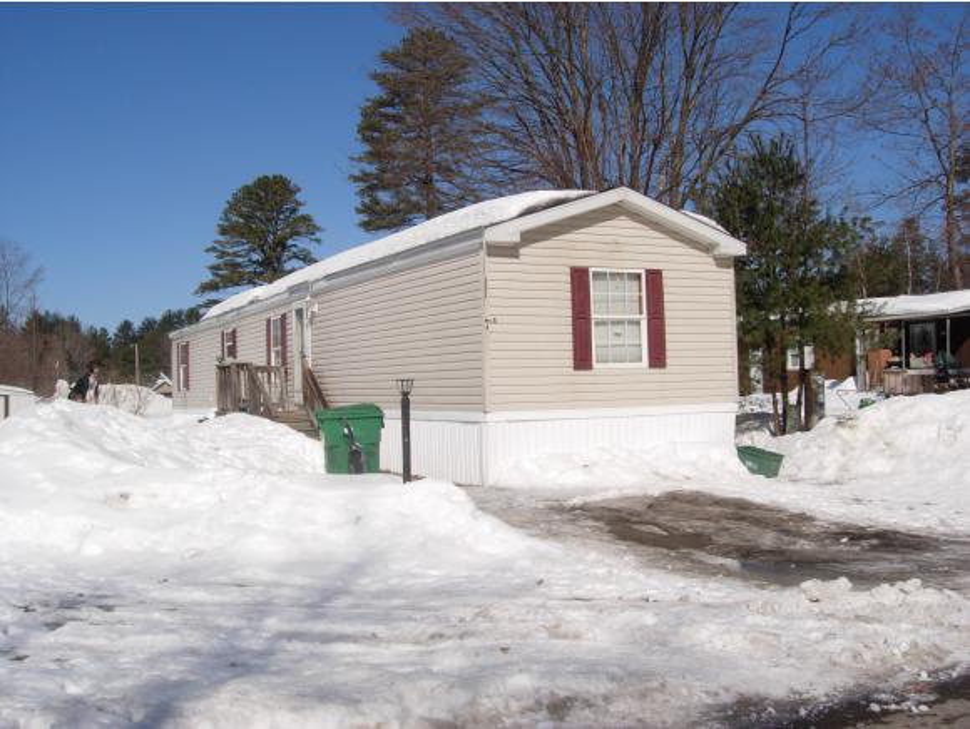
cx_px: 485
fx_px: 1066
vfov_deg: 37.8
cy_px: 364
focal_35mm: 38
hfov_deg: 48.9
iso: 79
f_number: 4.8
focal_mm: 7.8
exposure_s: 1/1673
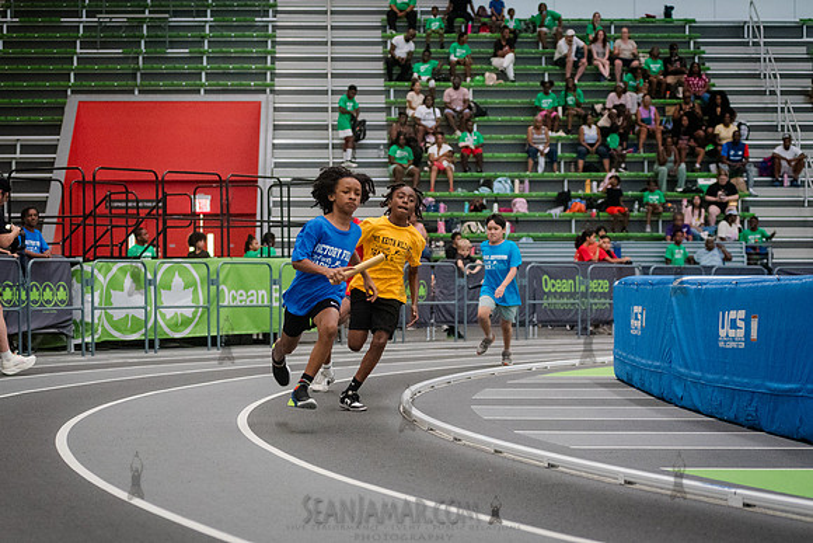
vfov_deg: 13.0
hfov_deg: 19.4
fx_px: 2377
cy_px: 321
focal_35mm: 105
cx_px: 331
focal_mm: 80
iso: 6400
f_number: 4
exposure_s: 1/1250
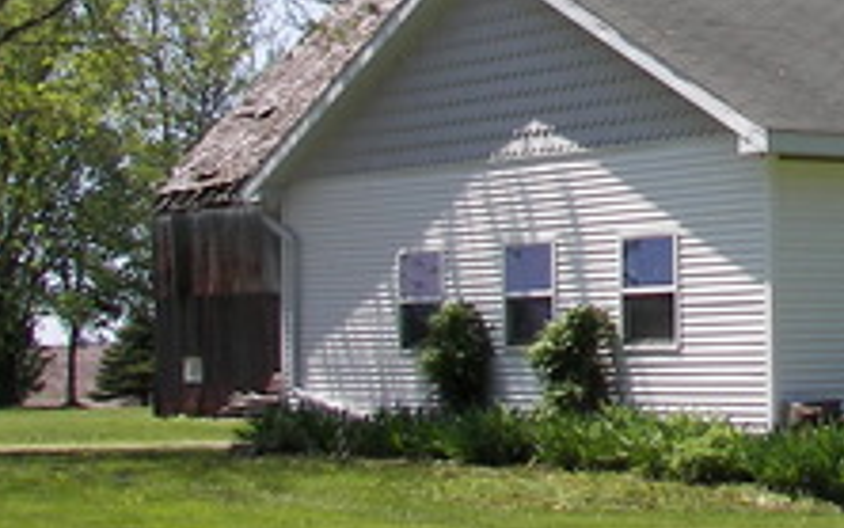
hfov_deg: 18.1
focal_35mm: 110
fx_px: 2531
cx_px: 992
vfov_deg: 11.8
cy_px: 27
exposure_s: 1/640
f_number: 2.8
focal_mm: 6
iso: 50
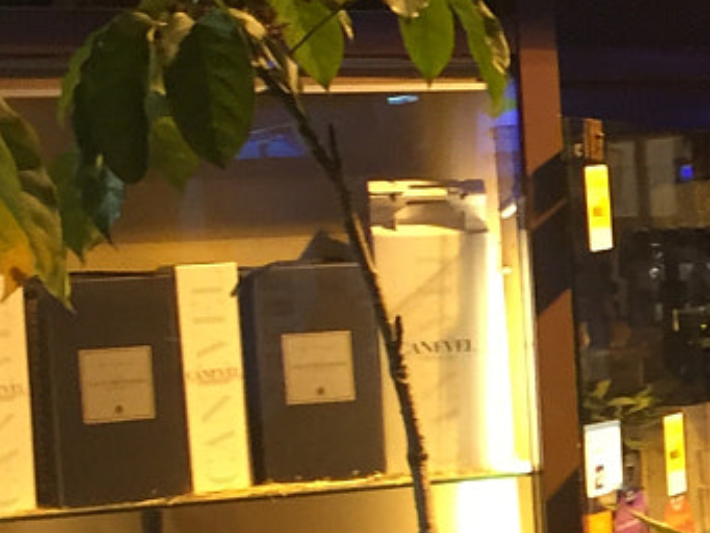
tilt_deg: -4.2
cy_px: 441
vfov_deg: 10.9
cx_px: 1047
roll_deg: +0.6
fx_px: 2790
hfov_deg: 13.7
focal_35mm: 136
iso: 125
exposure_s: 1/33
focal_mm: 4.15
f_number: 2.2
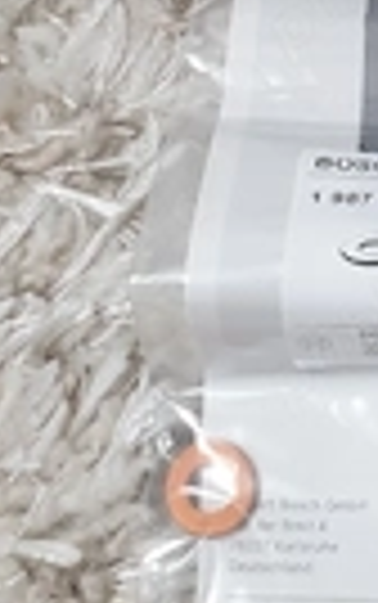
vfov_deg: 24.1
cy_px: -4
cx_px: 504
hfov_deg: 15.2
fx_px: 1349
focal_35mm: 82
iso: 125
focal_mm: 4.3
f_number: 2.4
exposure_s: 1/50
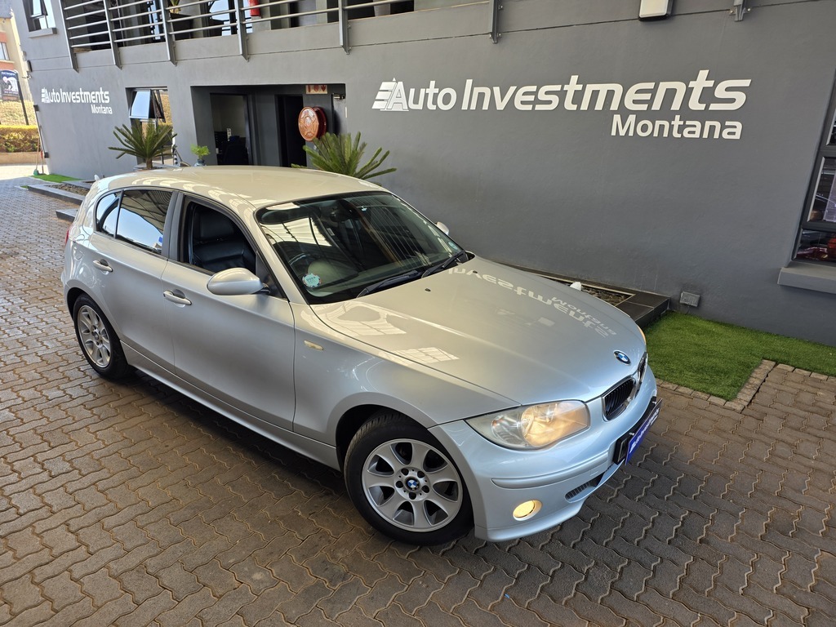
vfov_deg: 58.9
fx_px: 555
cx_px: 418
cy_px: 314
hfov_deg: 73.9
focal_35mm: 23
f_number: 1.7
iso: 50
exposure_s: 1/180
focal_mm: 6.25
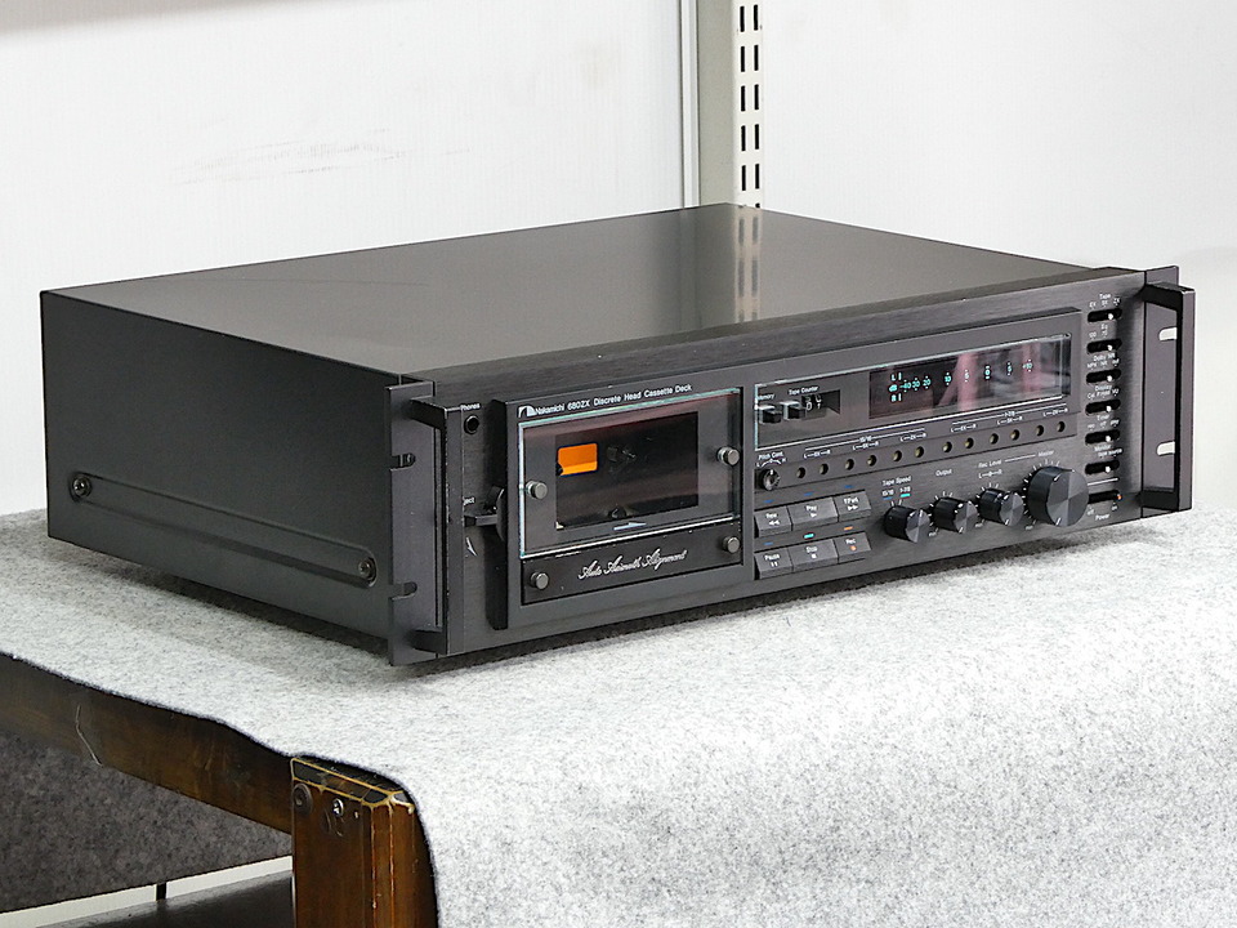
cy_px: 464
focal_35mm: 135
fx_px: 4824
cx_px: 618
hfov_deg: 14.6
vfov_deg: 11.0
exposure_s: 1/5
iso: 400
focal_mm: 24.2
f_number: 6.3
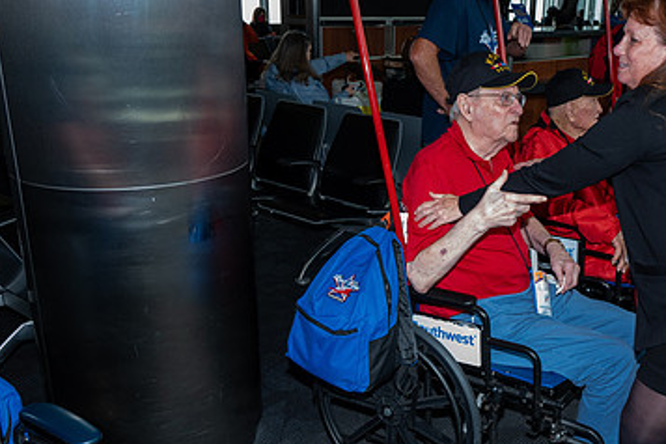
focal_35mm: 39
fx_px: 721
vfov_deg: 34.2
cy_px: 241
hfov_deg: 48.7
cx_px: 444
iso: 2800
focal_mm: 24
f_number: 11
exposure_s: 1/80
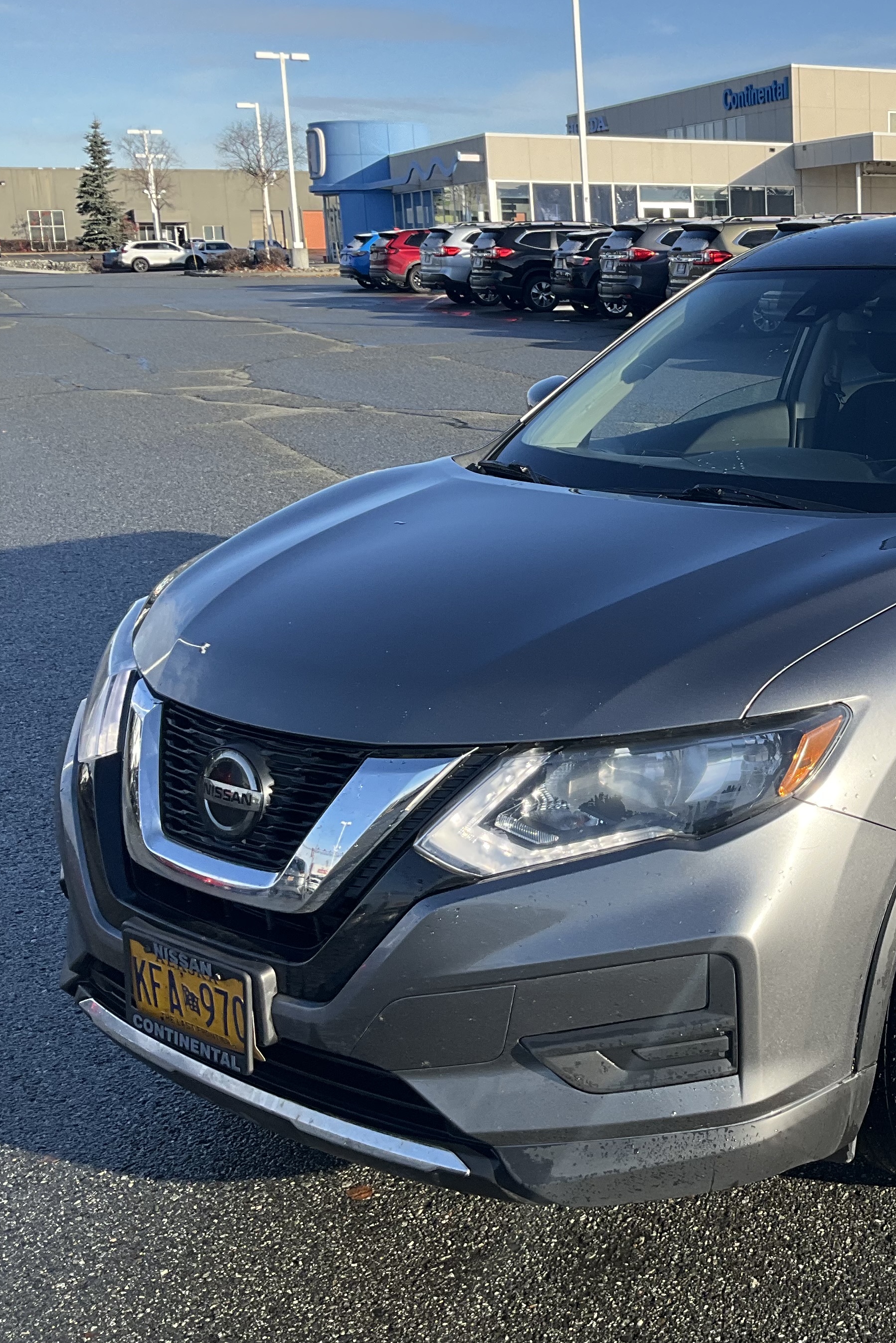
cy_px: 628
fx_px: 1679
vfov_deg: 43.6
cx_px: 907
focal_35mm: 45
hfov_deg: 28.0
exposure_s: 1/869
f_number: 1.8
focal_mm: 3
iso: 25
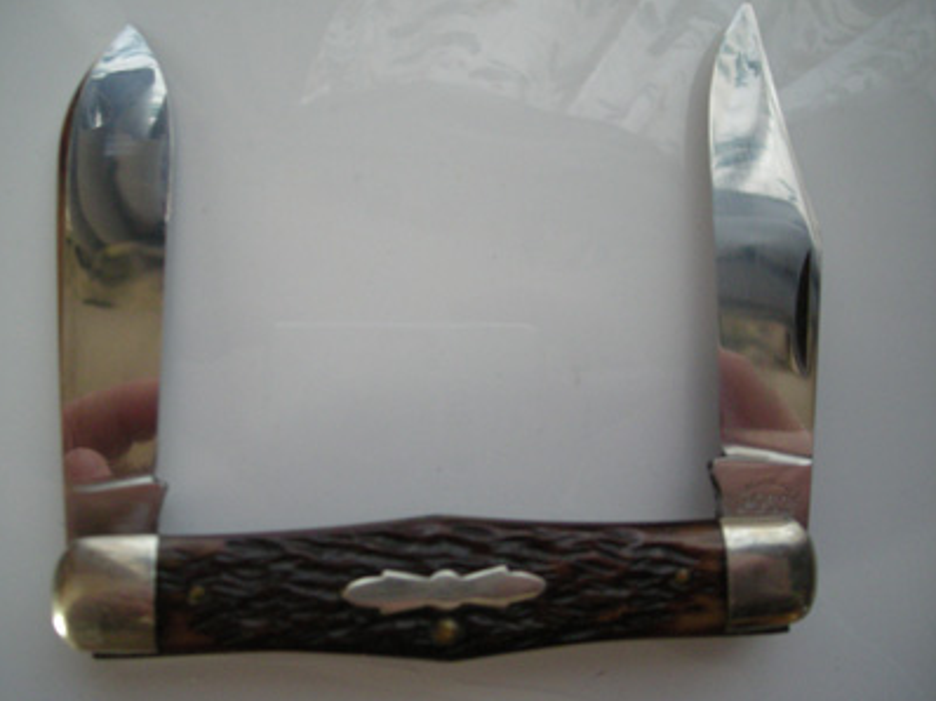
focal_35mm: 38
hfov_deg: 49.0
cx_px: 430
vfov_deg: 37.7
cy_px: 339
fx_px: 1027
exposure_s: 1/63.5
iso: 251
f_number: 2.8
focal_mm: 5.7
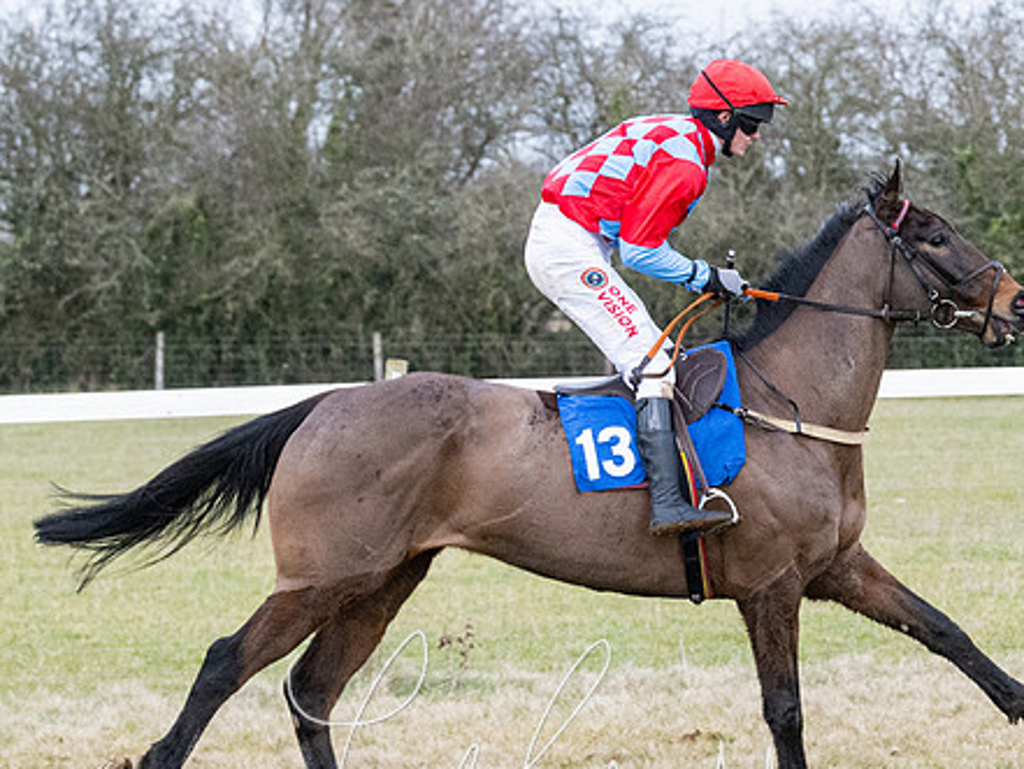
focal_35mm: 224
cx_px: 968
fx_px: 6628
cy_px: 621
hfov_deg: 8.8
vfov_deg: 6.6
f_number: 4
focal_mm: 70
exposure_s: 1/1000
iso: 1600
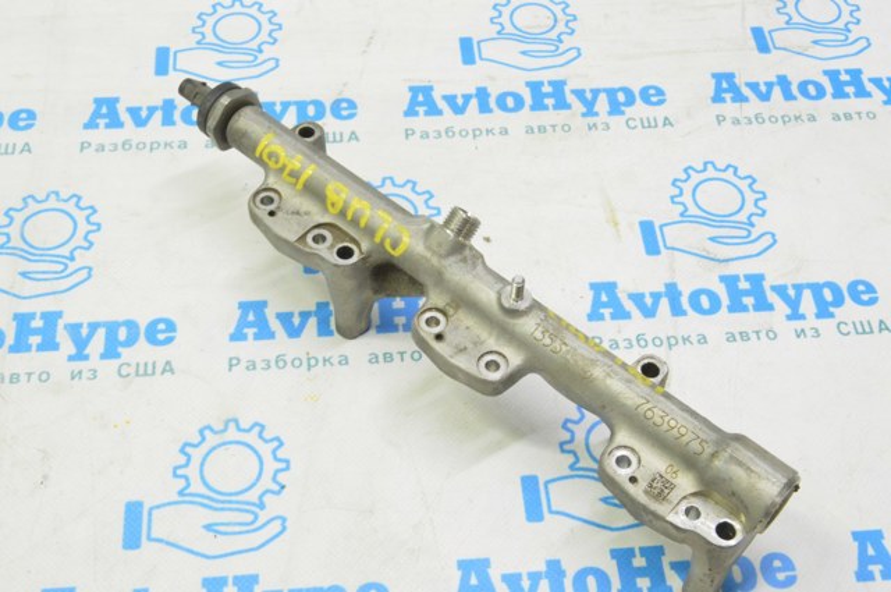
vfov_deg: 26.4
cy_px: 296
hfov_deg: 38.9
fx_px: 1261
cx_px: 446
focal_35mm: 51
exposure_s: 1/20
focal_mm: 34
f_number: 20
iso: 6400
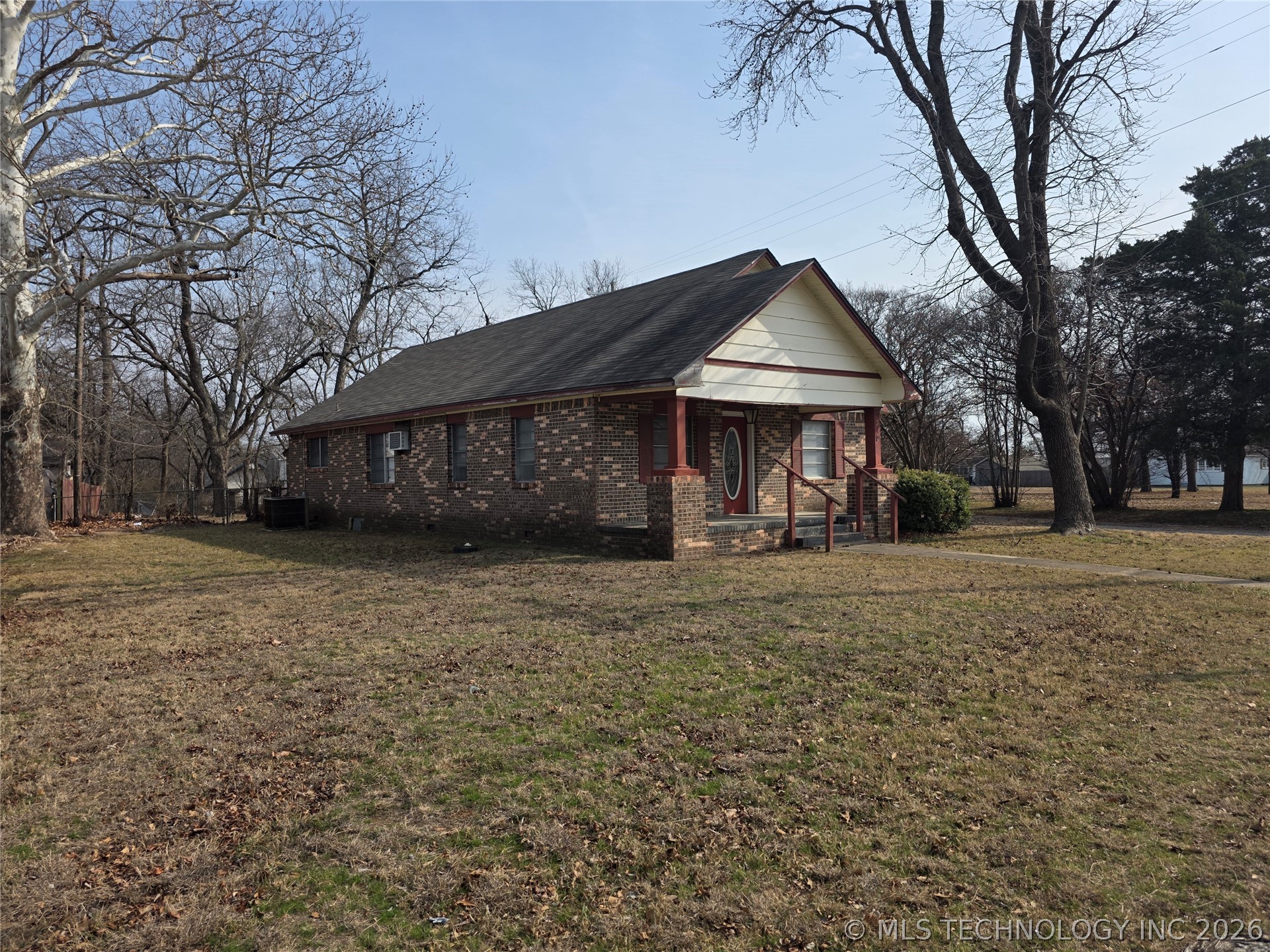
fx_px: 844
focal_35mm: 23
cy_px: 476
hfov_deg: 73.9
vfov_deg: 58.9
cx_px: 635
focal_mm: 6.3
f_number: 1.7
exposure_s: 1/5608
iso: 80
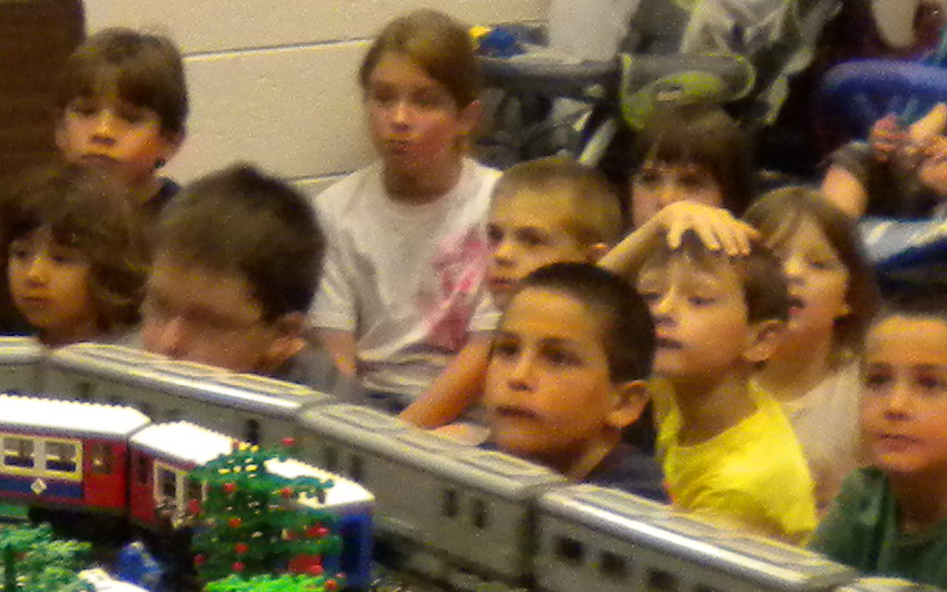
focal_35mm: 159
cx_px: 116
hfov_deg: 13.1
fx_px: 4104
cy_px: 354
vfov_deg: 8.2
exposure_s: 1/69.8
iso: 529
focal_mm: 6.3
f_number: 3.1
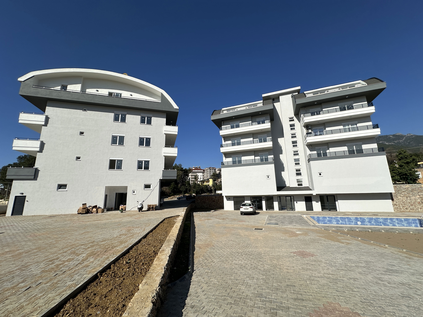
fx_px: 171
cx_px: 212
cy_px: 158
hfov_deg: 102.1
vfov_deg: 85.7
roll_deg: +1.8
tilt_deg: +12.4
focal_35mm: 14
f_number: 2.2
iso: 50
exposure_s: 1/4831
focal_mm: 2.22
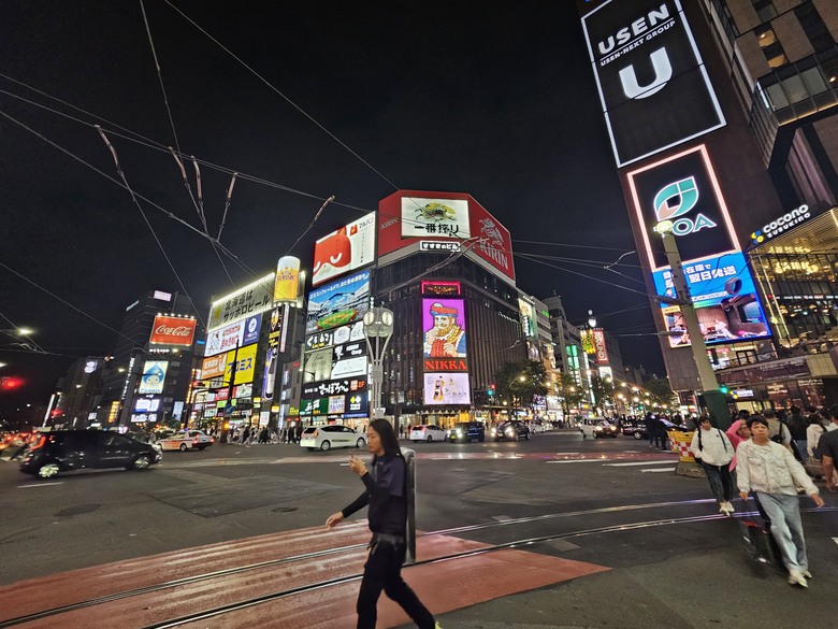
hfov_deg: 106.2
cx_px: 419
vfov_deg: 89.9
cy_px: 314
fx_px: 315
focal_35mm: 13
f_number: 2.2
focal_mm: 2.2
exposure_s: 1/50
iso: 250
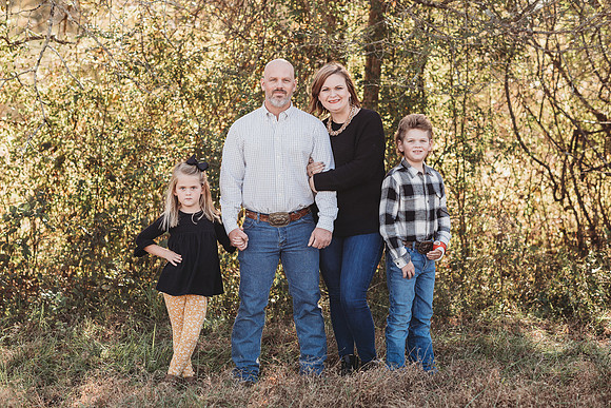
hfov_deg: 23.9
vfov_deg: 16.1
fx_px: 1443
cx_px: 306
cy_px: 204
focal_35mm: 85
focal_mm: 85
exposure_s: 1/320
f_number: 2.8
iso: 160
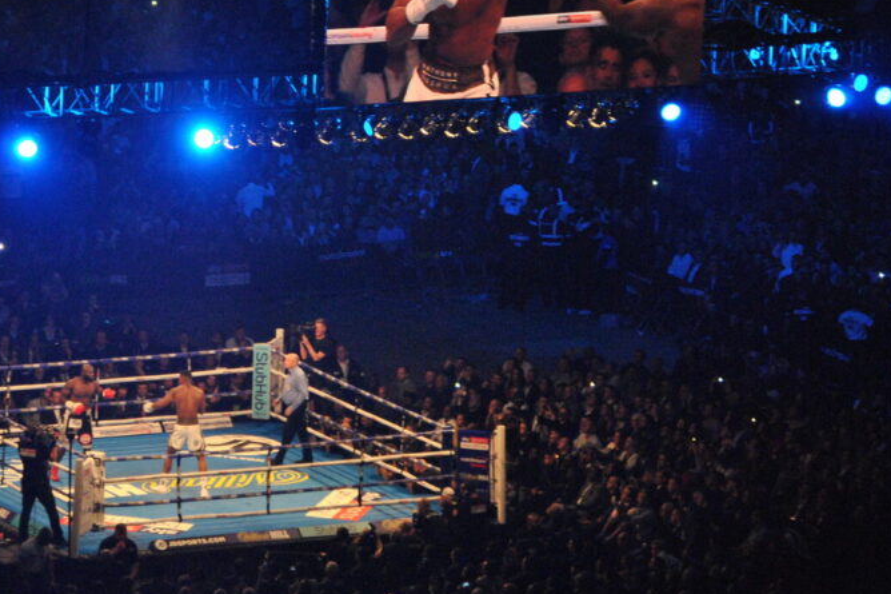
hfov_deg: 7.2
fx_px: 7120
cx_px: 235
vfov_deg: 4.8
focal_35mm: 288
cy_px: 192
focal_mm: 125
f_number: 4.8
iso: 900
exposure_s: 1/125
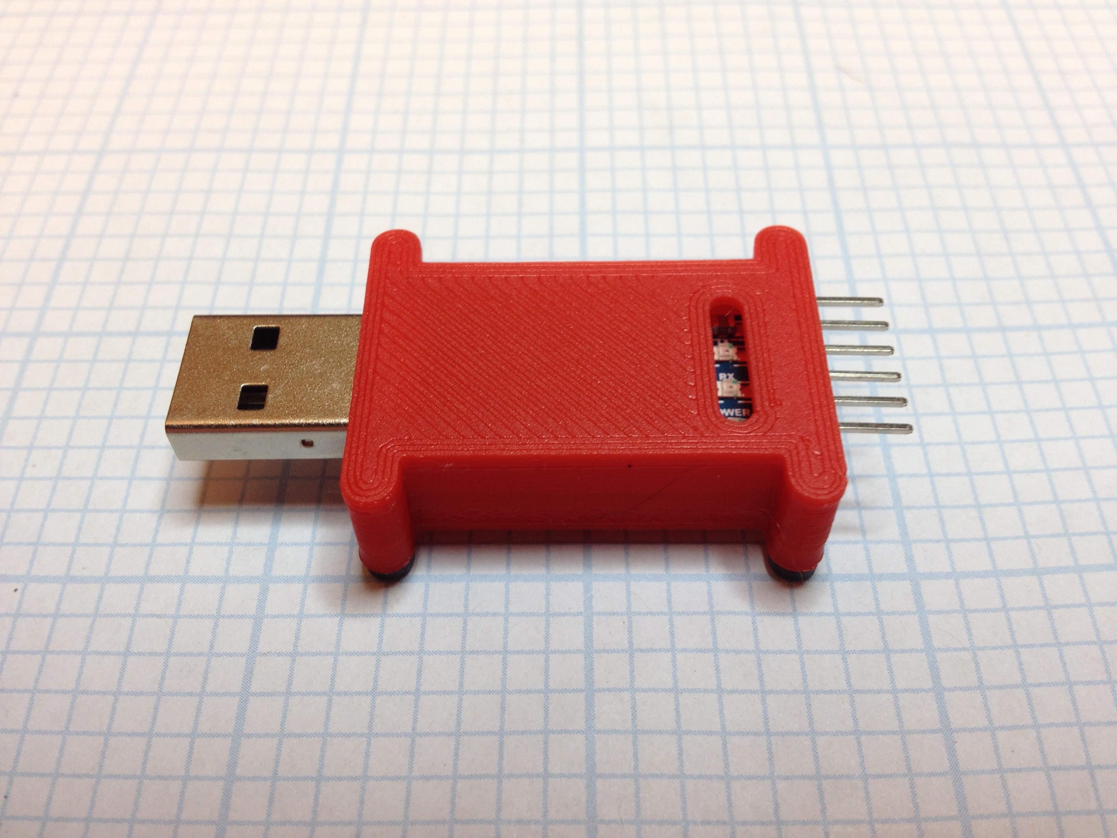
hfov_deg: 52.6
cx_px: 558
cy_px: 419
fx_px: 1129
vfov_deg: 40.7
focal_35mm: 35
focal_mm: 4.28
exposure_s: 1/20
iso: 50
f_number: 2.4
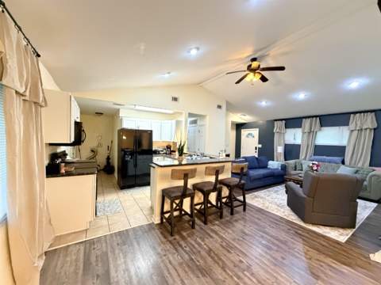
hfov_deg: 102.1
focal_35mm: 14
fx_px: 154
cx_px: 190
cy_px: 142
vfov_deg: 85.7
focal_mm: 2.22
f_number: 2.2
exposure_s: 1/60
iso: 1250
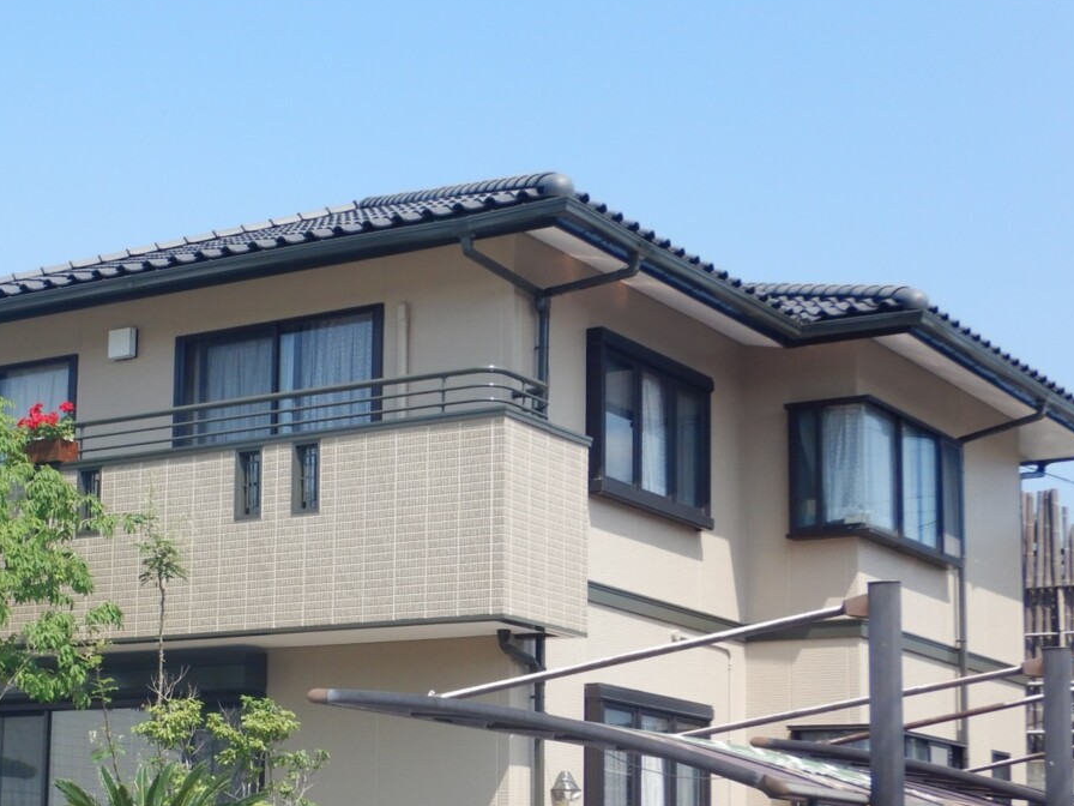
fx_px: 2079
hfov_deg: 28.4
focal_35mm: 67
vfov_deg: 21.7
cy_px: 637
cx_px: 224
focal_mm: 7.2
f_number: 4.2
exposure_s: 1/640
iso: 125
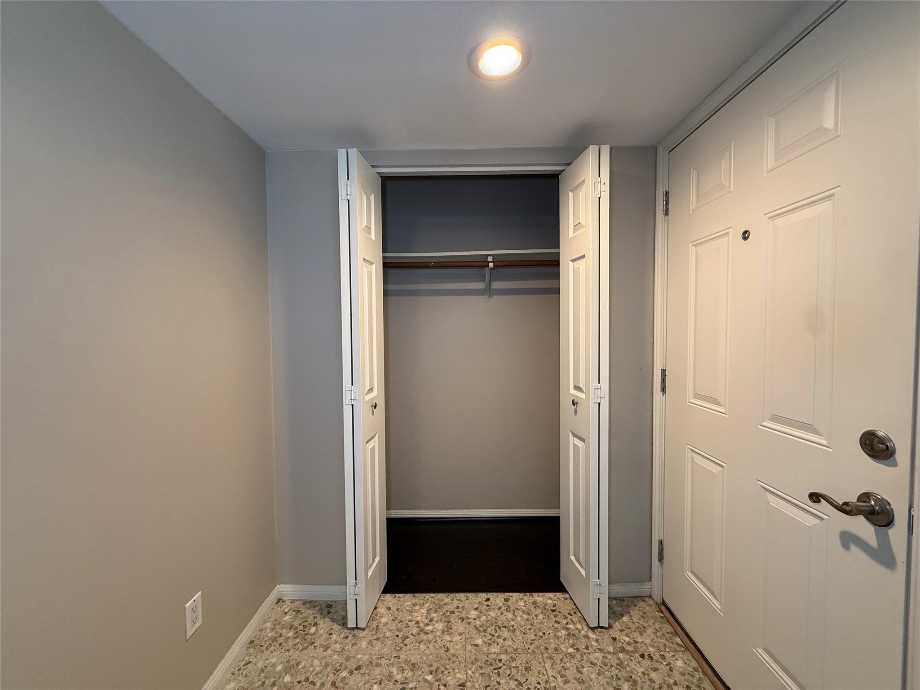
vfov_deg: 85.7
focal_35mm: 14
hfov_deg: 102.1
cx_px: 460
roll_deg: +0.7
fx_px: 372
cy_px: 345
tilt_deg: -1.7
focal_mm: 2.22
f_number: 2.2
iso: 200
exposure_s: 1/60
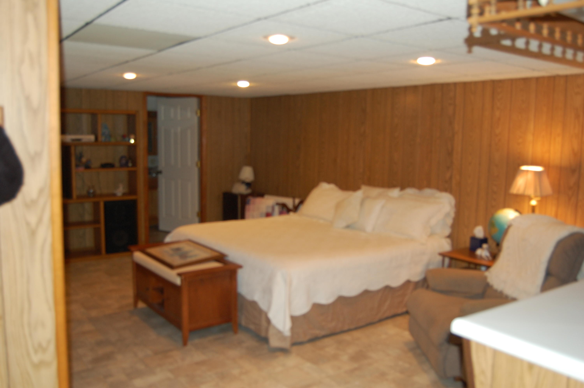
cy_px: 194
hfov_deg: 62.0
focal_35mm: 30
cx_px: 292
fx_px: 486
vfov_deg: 43.5
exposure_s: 1/60
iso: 400
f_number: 3.8
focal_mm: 20
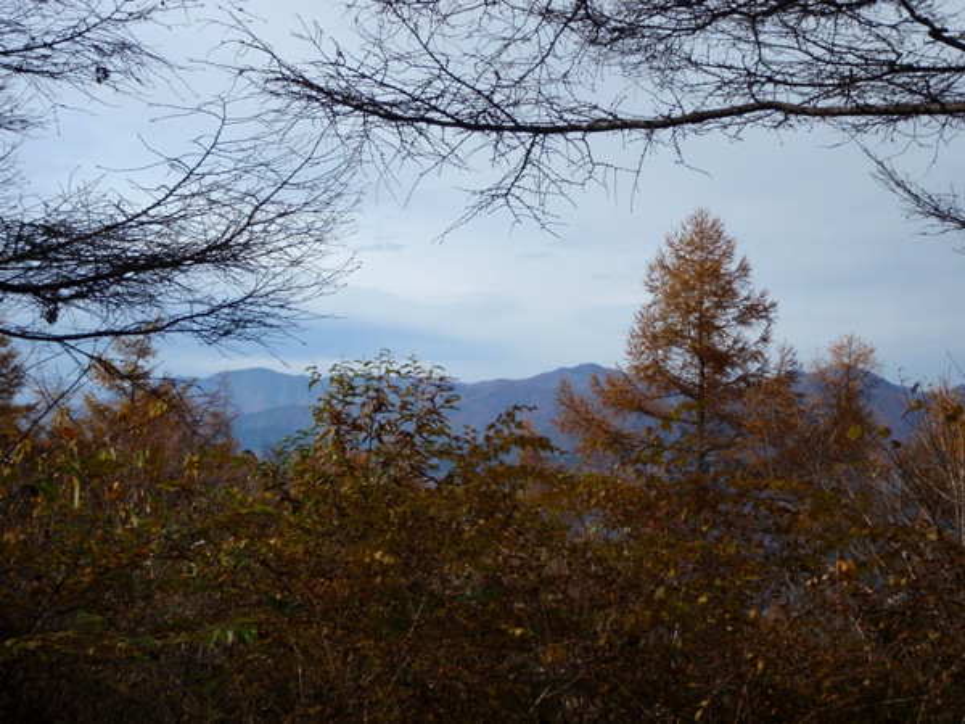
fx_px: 1366
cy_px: 362
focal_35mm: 49
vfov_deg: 29.7
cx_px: 482
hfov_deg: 38.9
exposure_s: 1/400
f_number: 5
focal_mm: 8.89
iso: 64
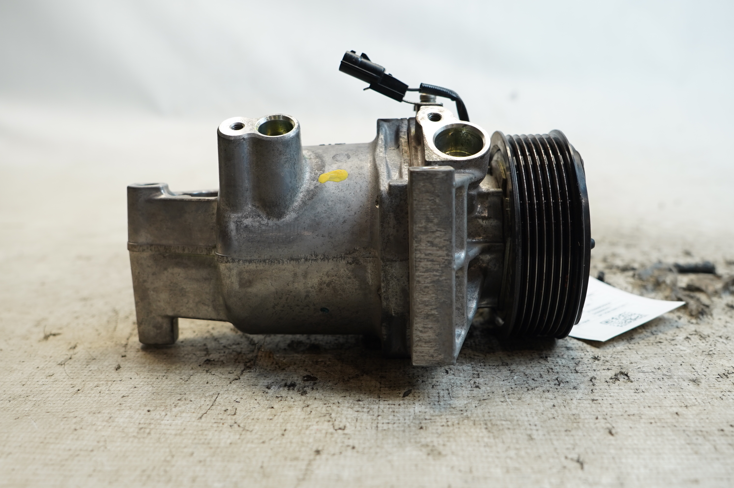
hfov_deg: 51.9
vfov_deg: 35.9
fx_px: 754
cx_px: 367
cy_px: 244
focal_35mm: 37
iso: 250
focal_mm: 25
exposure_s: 1/60
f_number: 4
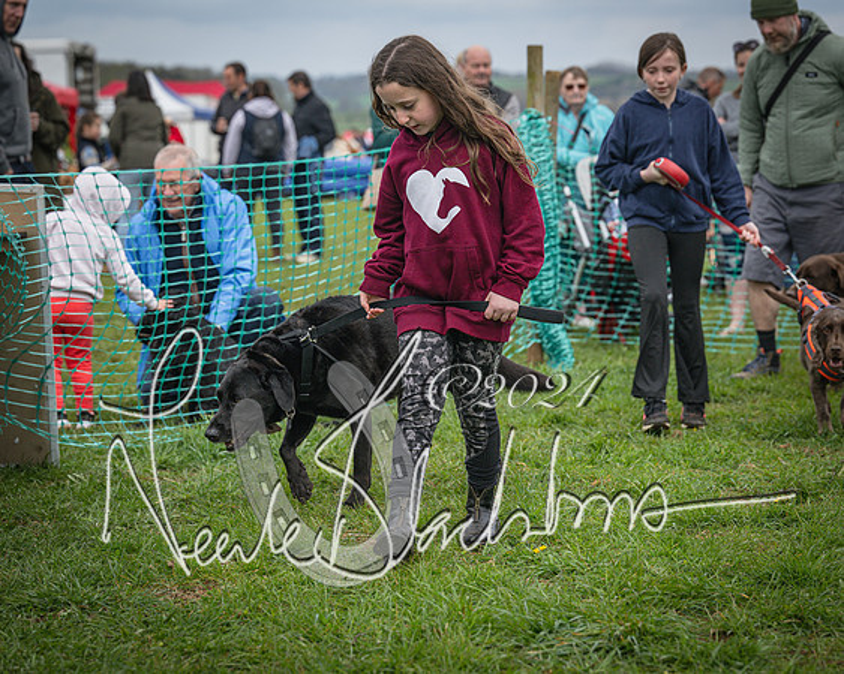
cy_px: 337
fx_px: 2306
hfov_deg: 20.7
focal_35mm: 92
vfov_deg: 16.6
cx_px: 422
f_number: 4
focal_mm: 82
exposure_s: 1/2000
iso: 400
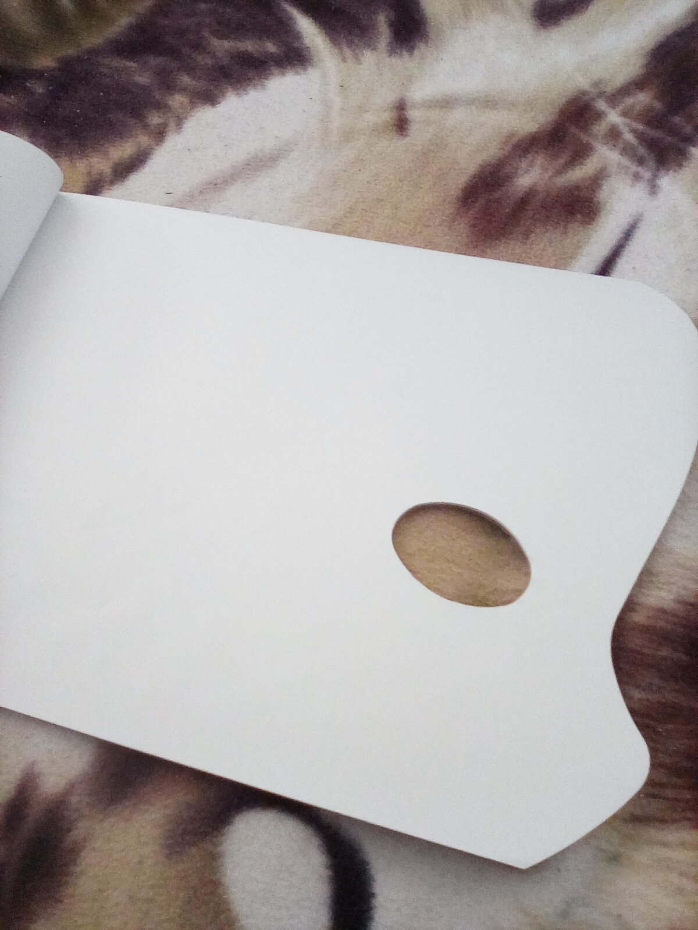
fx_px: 941
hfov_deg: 40.7
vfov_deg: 52.6
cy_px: 465
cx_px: 349
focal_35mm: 35
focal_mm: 2.9
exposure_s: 1/25
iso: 259
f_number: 2.8
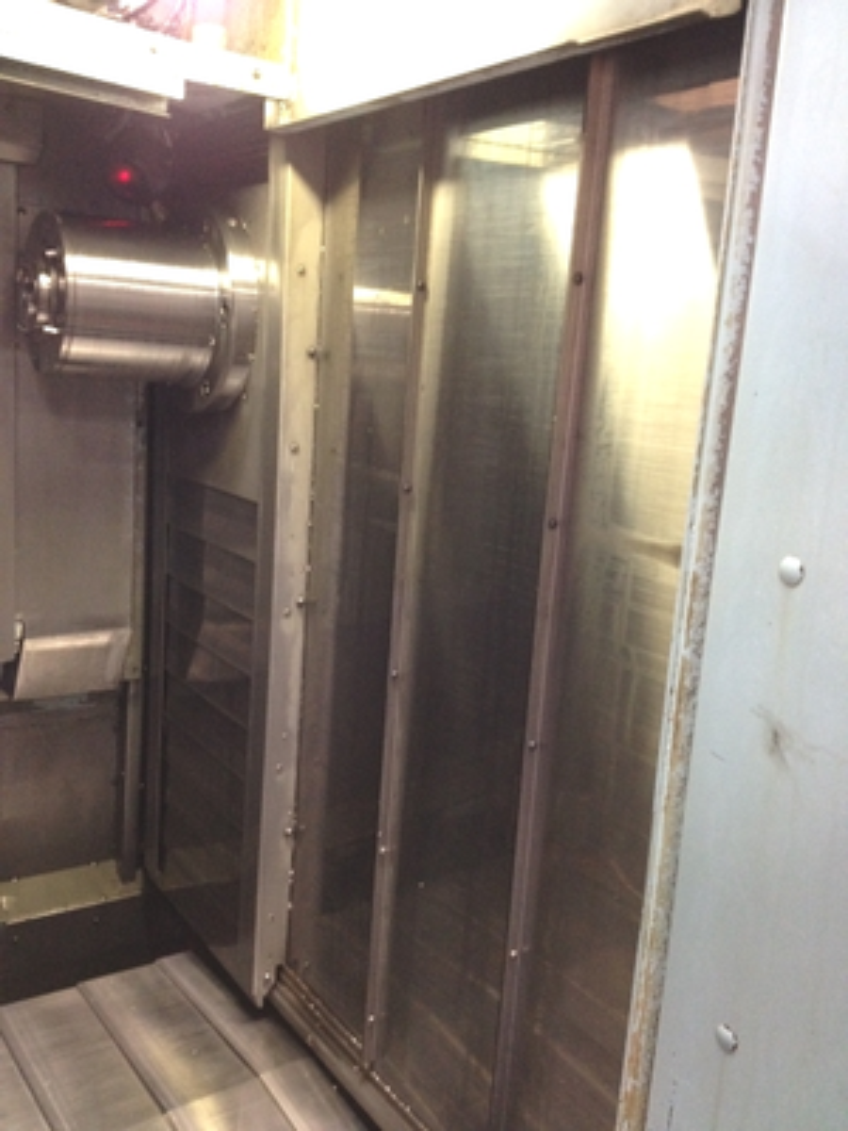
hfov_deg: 40.7
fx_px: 1143
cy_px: 566
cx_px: 424
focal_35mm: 35
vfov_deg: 52.6
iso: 320
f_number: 2.4
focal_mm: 4.28
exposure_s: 1/20
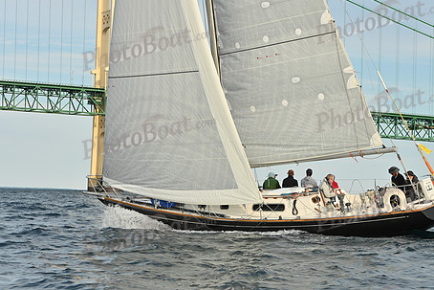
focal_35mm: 115
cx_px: 267
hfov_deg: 17.8
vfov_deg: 11.9
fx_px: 1387
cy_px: 171
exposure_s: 1/1000
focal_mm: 90
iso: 320
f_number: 7.1
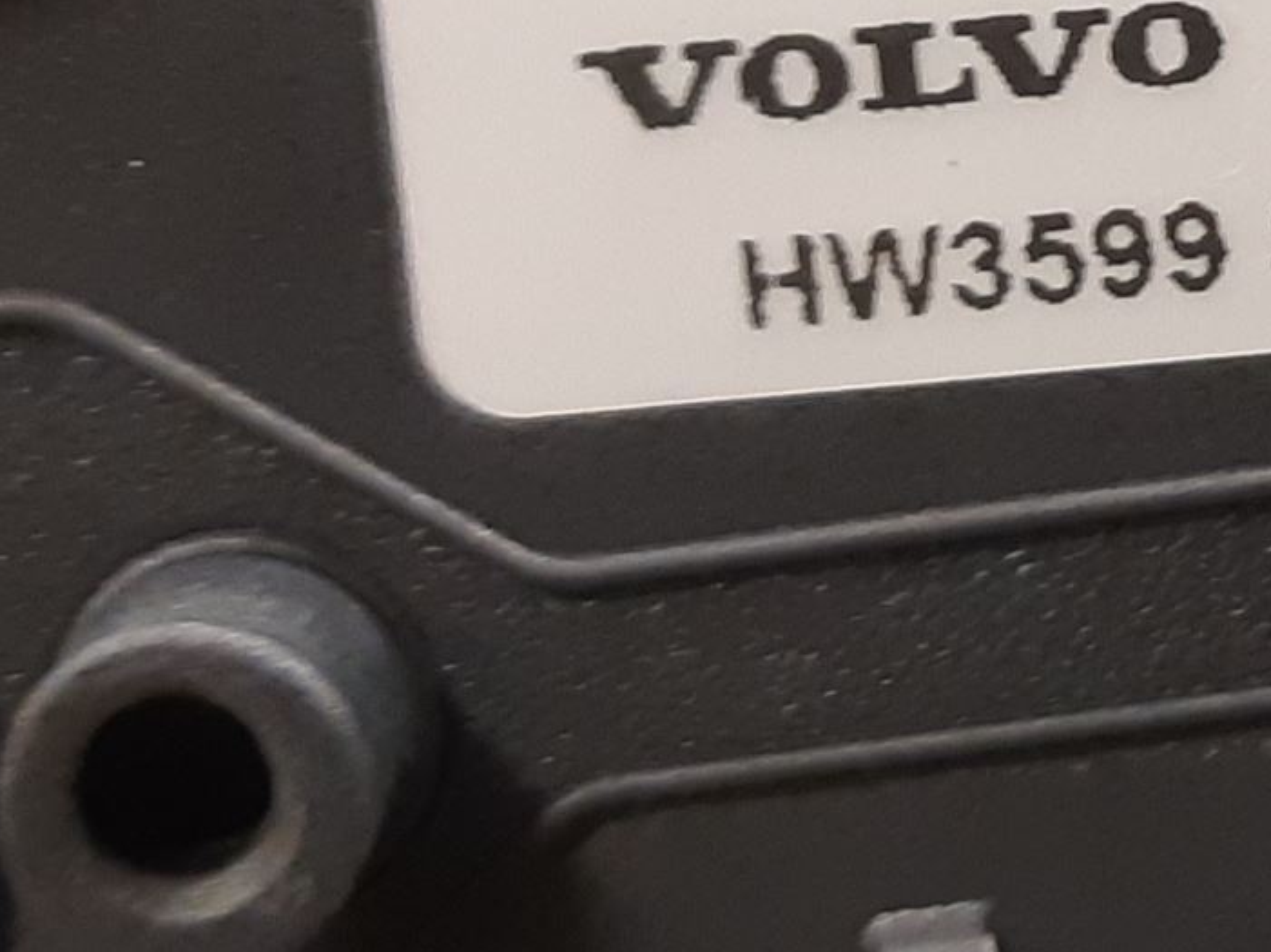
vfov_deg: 19.2
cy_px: 203
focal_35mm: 76
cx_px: 1596
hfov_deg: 23.1
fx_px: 2789
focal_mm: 3.93
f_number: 1.7
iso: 200
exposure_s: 1/25
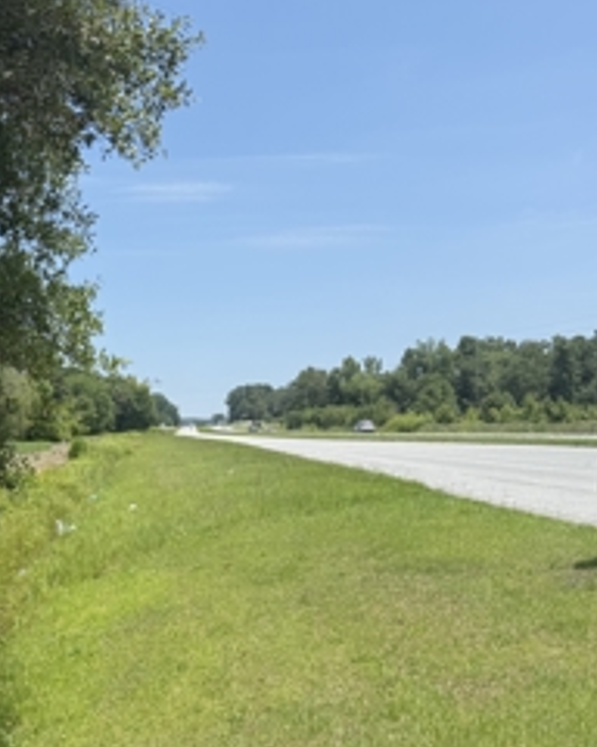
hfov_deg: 37.0
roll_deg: +1.3
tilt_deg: -0.1
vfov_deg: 46.6
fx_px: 861
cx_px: 124
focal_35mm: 39
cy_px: 439
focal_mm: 6.76
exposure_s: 1/4167
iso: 80
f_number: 1.78
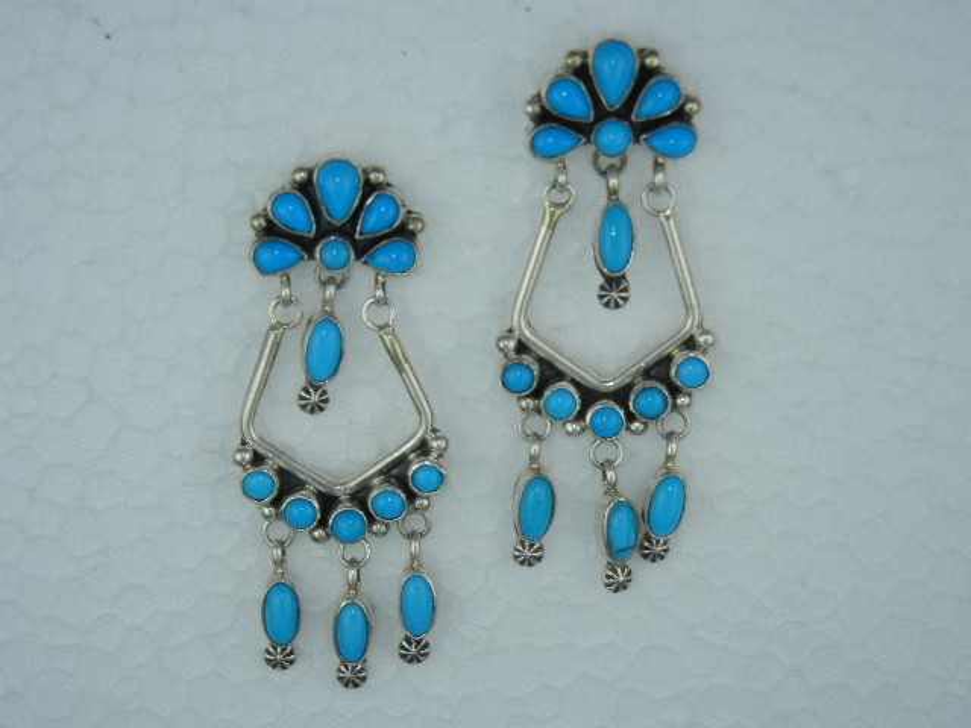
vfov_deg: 16.6
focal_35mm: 89
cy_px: 364
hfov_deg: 22.0
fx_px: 2497
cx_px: 486
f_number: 4.4
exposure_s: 1/30.8
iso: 194
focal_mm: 16
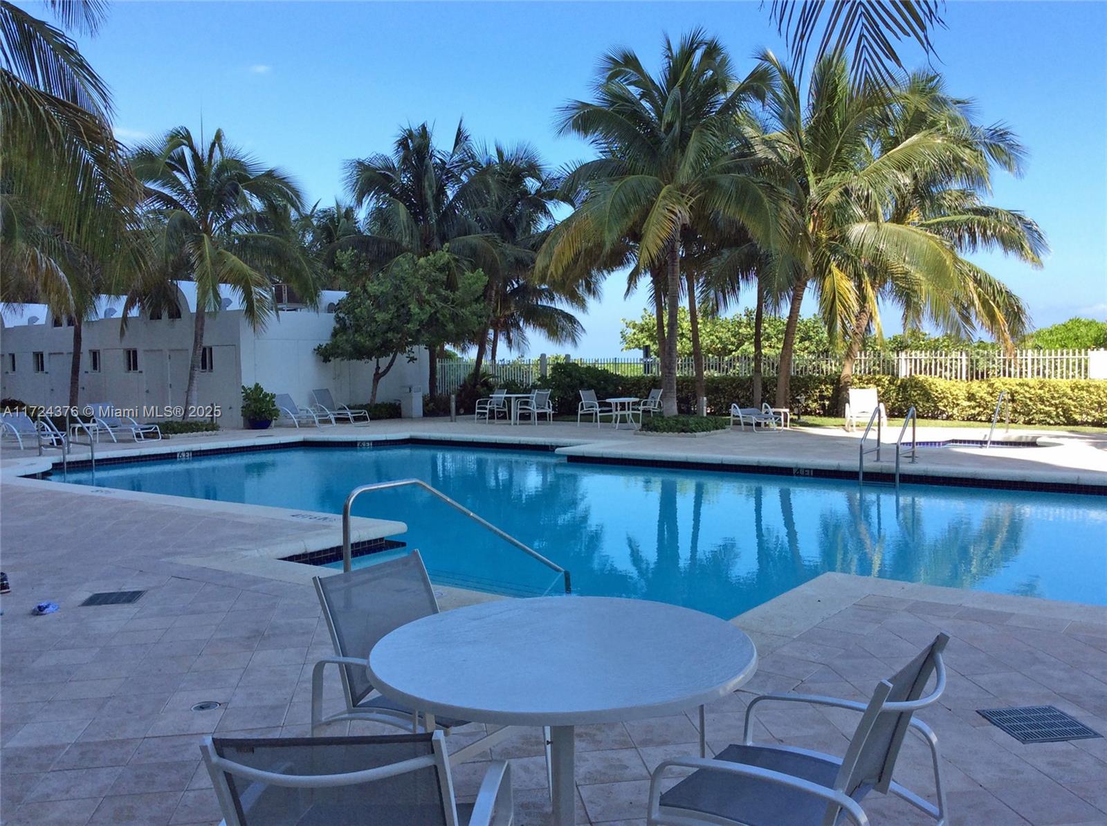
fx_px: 1022
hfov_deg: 56.9
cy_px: 413
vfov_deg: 44.0
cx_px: 554
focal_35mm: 32
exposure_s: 1/697
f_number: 2.4
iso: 32
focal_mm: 3.3
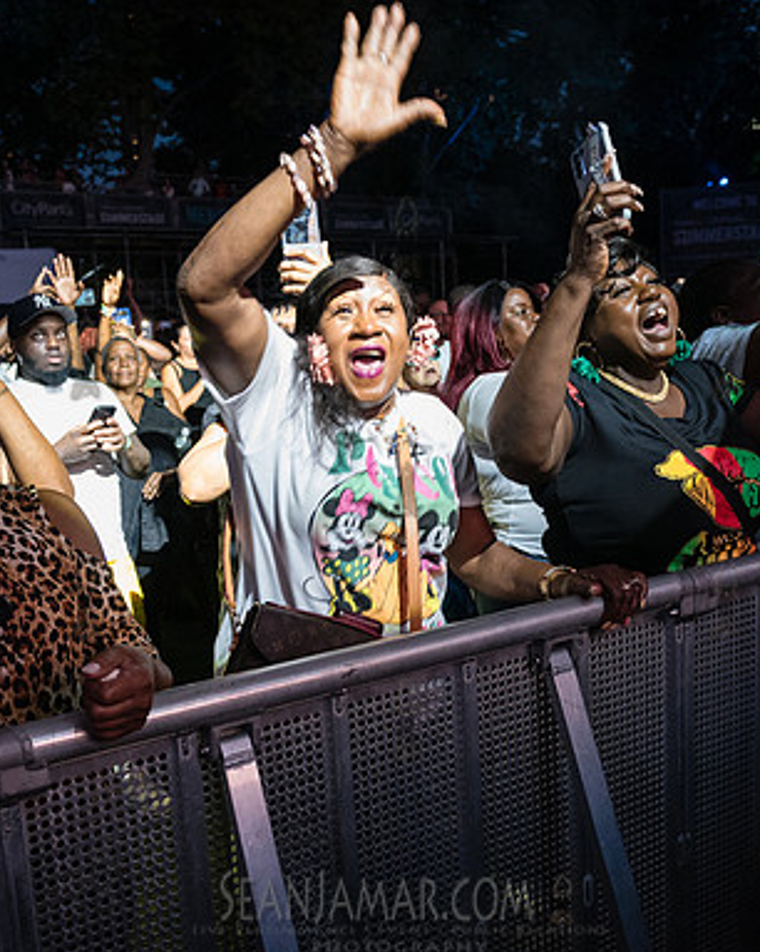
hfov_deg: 40.1
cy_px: 476
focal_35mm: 37
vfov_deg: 49.1
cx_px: 405
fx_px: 1041
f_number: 3.5
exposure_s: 1/160
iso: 3200
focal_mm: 26
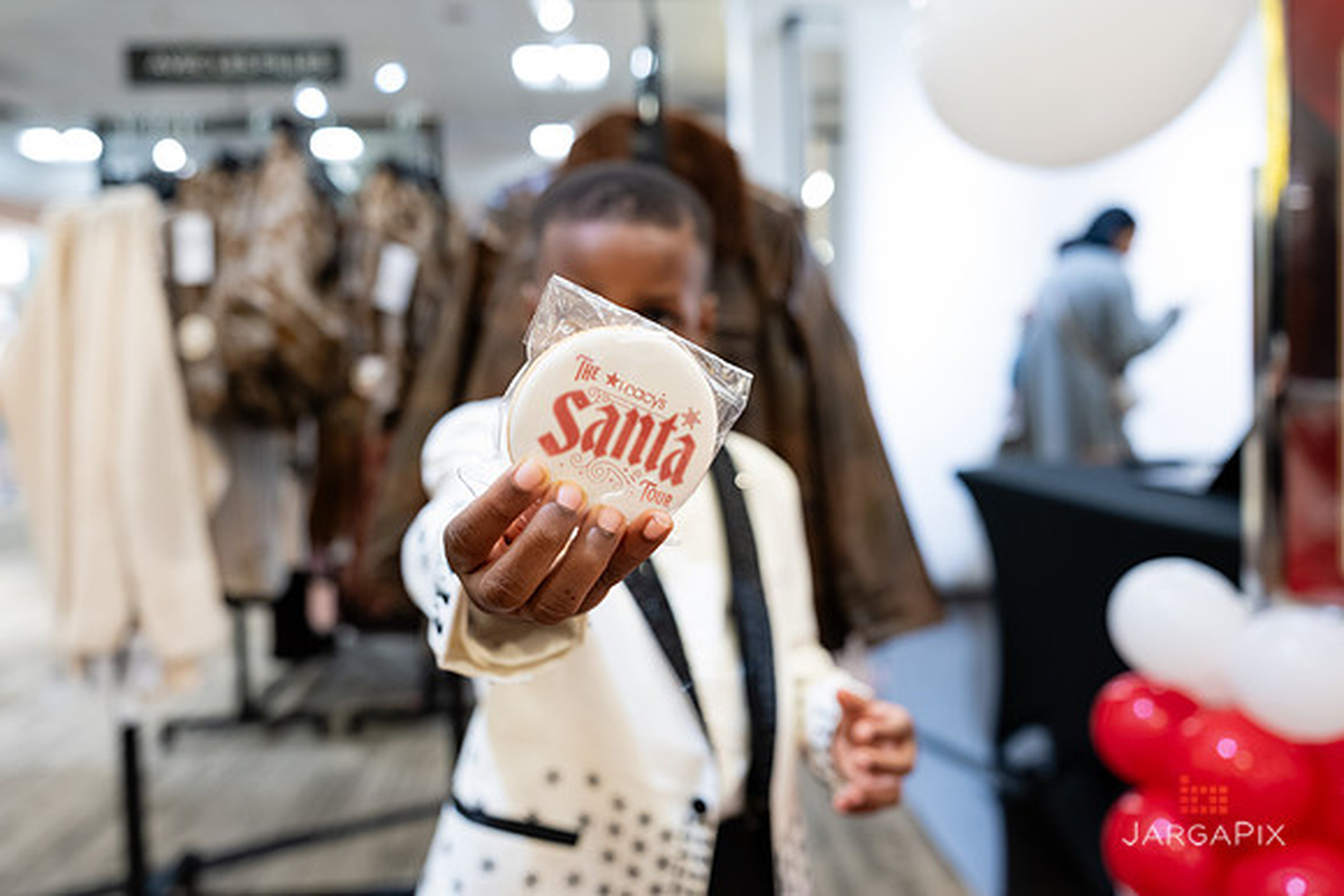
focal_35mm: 27
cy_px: 409
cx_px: 659
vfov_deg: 48.4
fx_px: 997
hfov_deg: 68.0
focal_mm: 24
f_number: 3.2
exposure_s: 1/80
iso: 1000
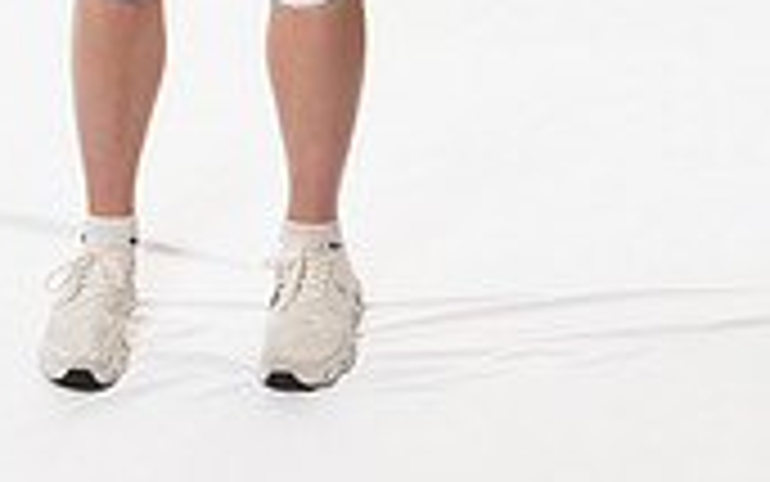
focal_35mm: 101
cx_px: 185
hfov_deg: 20.4
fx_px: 2118
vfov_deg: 11.5
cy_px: -514
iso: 400
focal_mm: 37.7
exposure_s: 1/200
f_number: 7.1
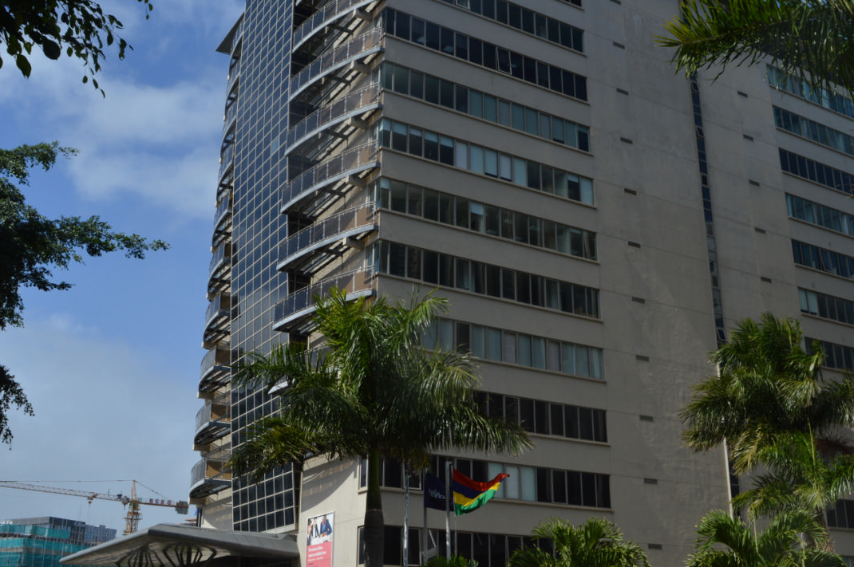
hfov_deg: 47.4
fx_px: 972
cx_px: 447
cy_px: 257
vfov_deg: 32.5
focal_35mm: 41
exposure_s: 1/320
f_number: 9
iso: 100
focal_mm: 18
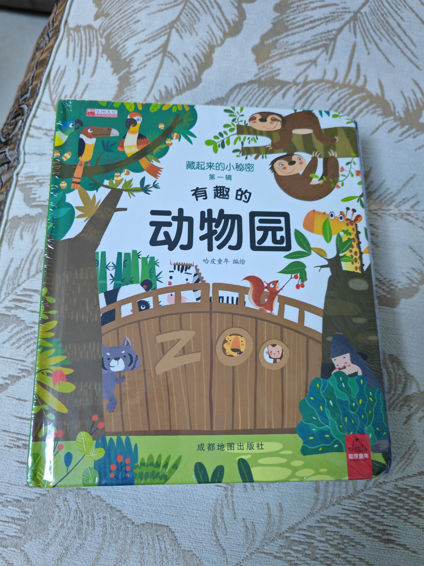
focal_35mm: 27
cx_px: 212
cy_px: 283
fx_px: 441
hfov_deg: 51.4
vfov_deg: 65.3
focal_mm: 5.52
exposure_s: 1/33
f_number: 1.95
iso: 800
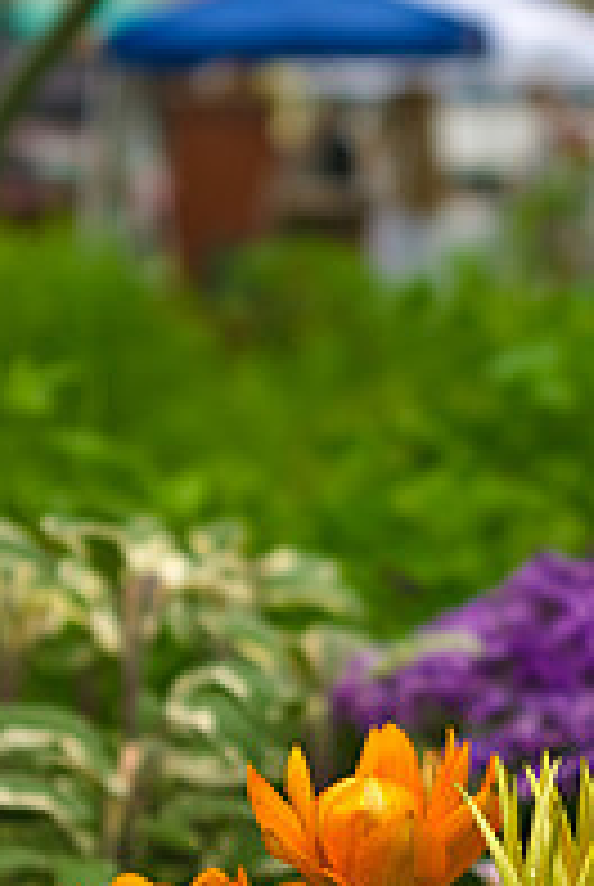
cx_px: 578
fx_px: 3379
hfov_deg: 10.0
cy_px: 414
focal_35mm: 137
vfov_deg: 14.9
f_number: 4.5
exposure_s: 1/250
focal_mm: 40
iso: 200
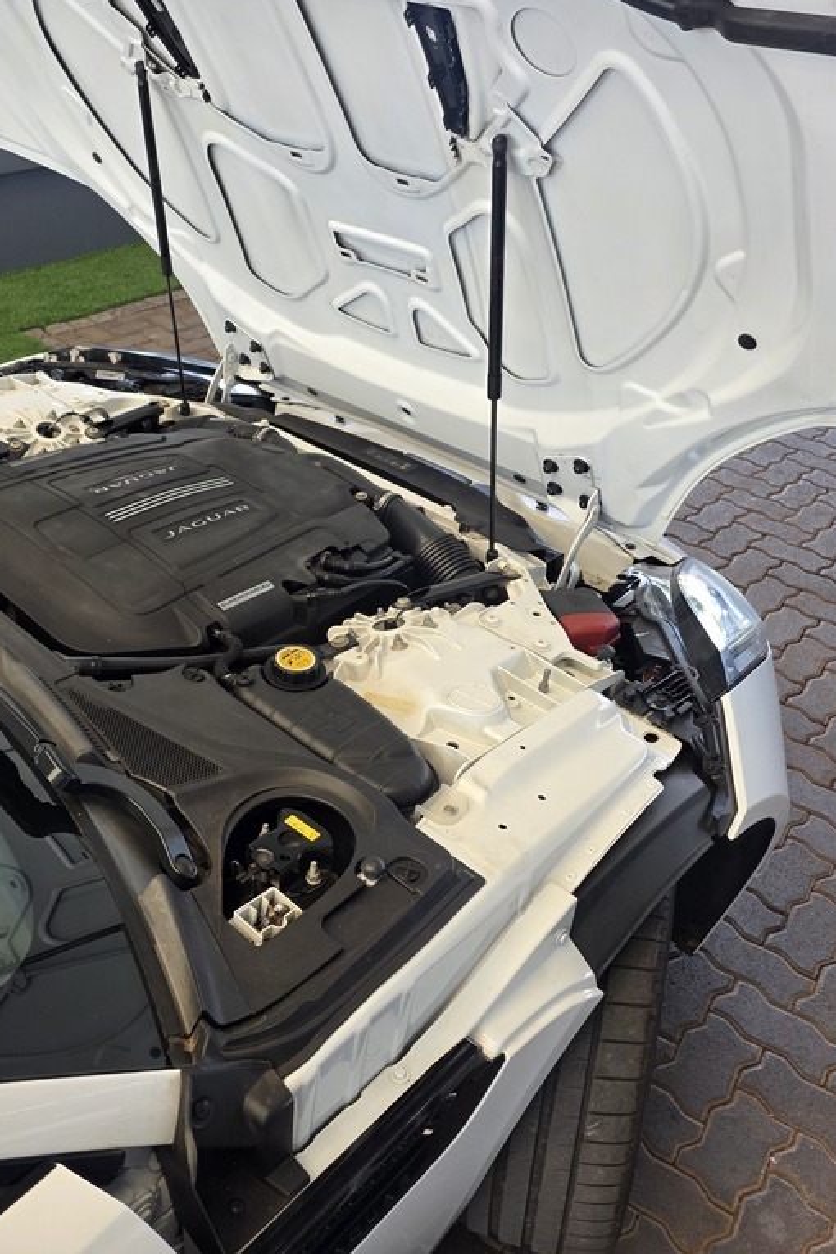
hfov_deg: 40.4
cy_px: 626
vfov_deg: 58.7
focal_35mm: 32
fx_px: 1115
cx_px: 249
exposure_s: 1/180
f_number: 1.7
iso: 80
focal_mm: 6.25
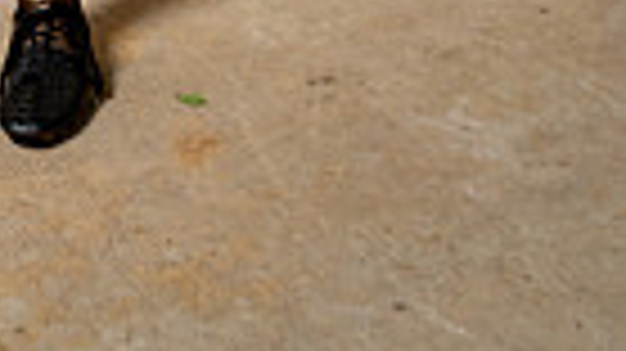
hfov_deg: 18.5
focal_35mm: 112
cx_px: -45
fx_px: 1858
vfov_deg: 9.2
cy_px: -598
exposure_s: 1/250
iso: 100
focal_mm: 33
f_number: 5
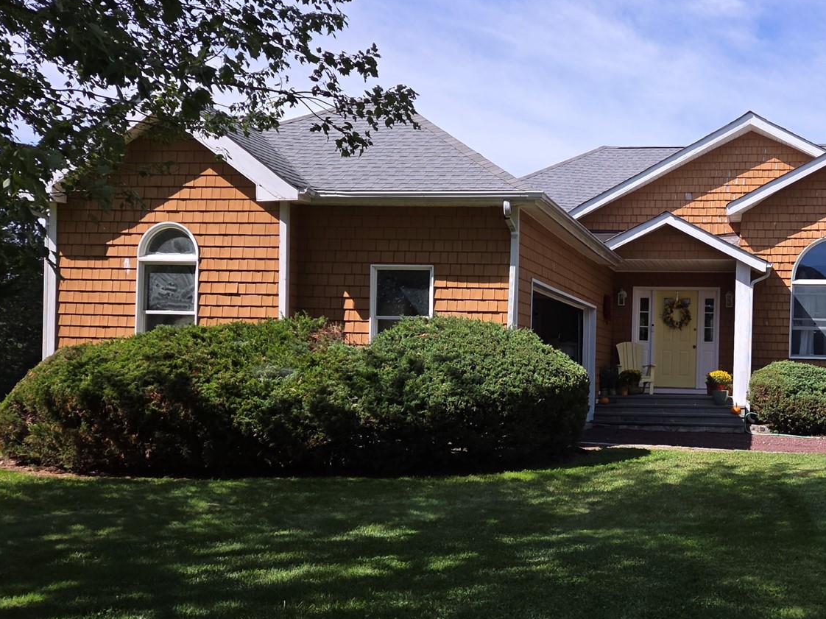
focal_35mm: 42
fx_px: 1002
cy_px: 373
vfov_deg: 34.2
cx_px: 634
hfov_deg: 43.2
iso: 25
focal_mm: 5.4
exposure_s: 1/1120
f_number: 1.8
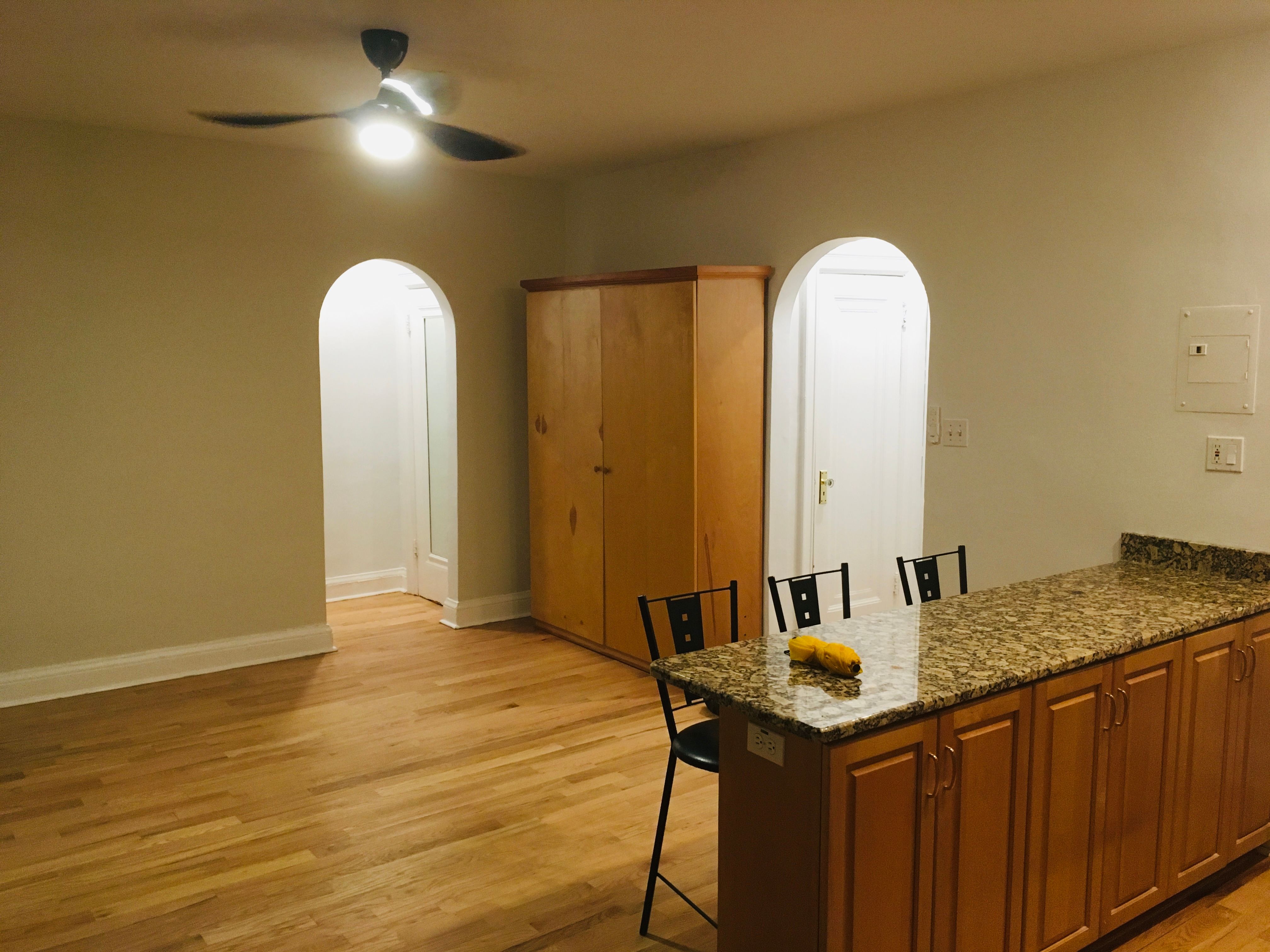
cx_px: 635
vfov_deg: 48.2
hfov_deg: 61.7
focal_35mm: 29
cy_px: 476
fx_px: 1064
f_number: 2.2
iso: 100
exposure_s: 1/30
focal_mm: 4.15
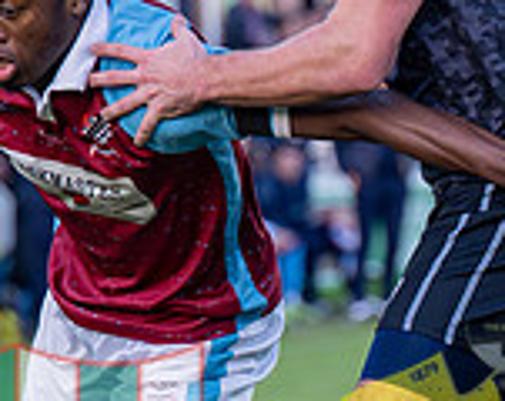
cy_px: 467
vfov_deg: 2.5
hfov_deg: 3.2
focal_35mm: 608
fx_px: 9064
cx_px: 363
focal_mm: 97
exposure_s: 1/1600
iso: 800
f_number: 2.8
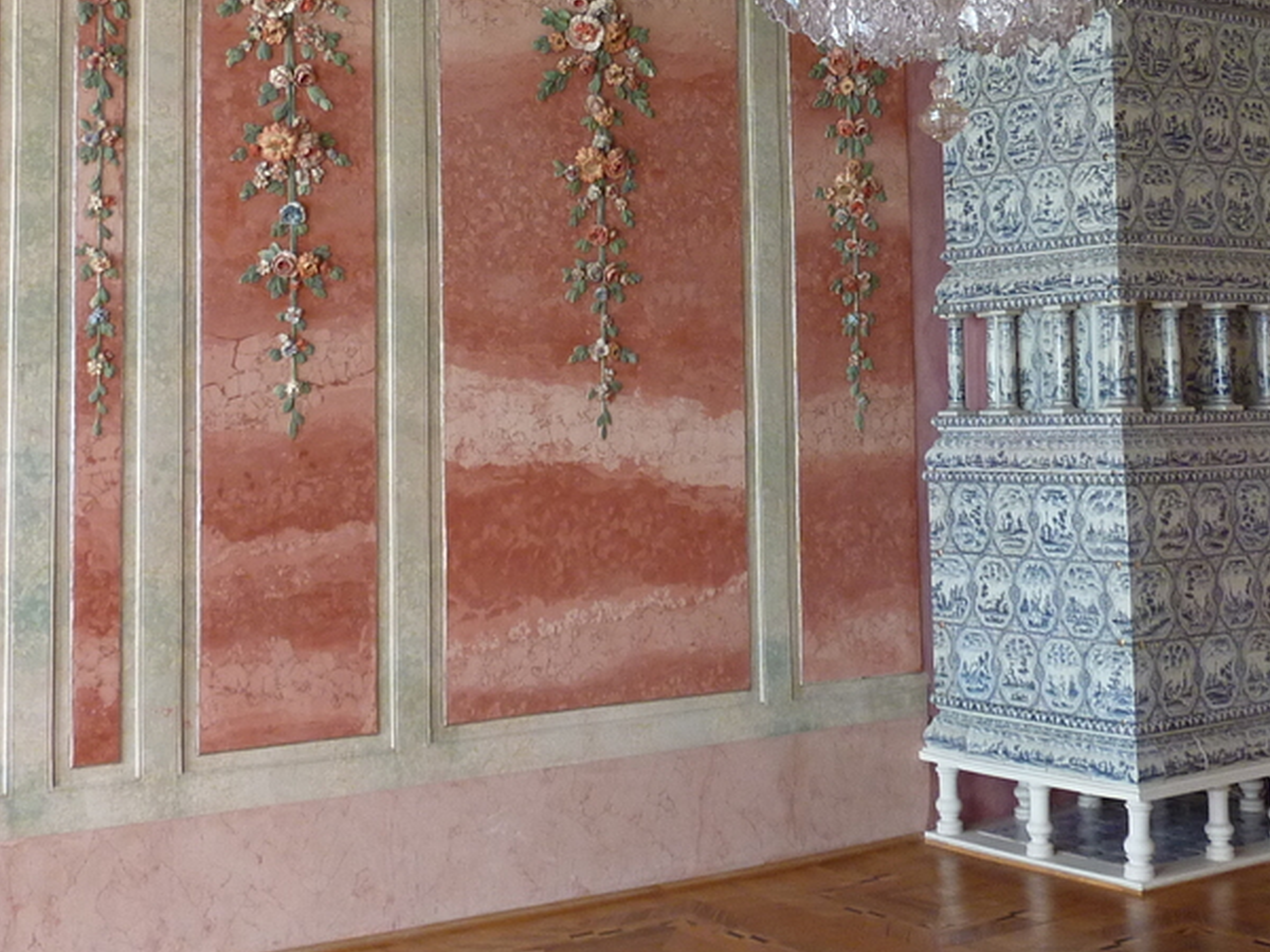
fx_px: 1834
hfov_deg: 38.1
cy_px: 281
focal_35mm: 50
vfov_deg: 28.8
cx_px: 715
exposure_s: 1/30
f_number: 3.3
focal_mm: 4.1
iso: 160
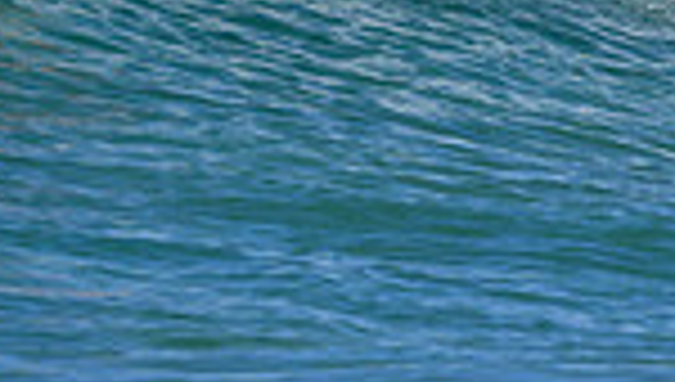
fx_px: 79180
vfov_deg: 0.3
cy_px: -338
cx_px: -10
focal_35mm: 4416
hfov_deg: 0.5
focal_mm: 800
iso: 280
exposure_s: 1/2000
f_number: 6.3
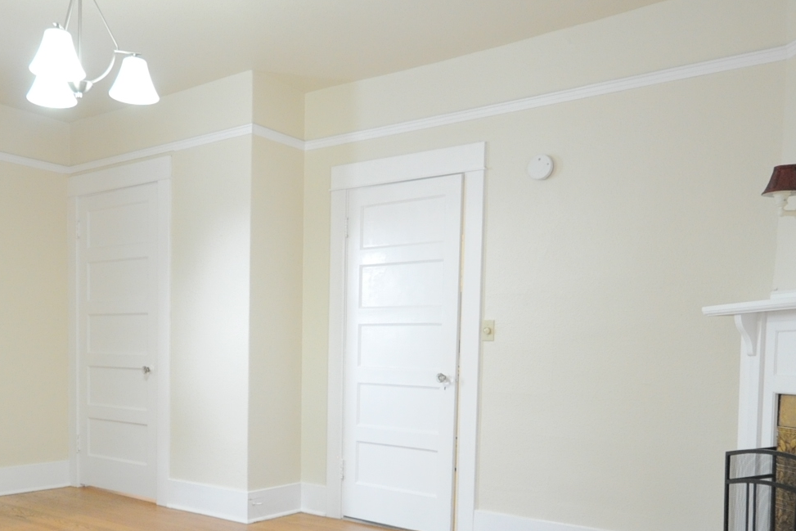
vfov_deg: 38.7
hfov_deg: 57.0
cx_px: 348
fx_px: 730
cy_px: 411
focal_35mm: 33
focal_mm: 10
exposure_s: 1/30
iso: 900
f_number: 3.5
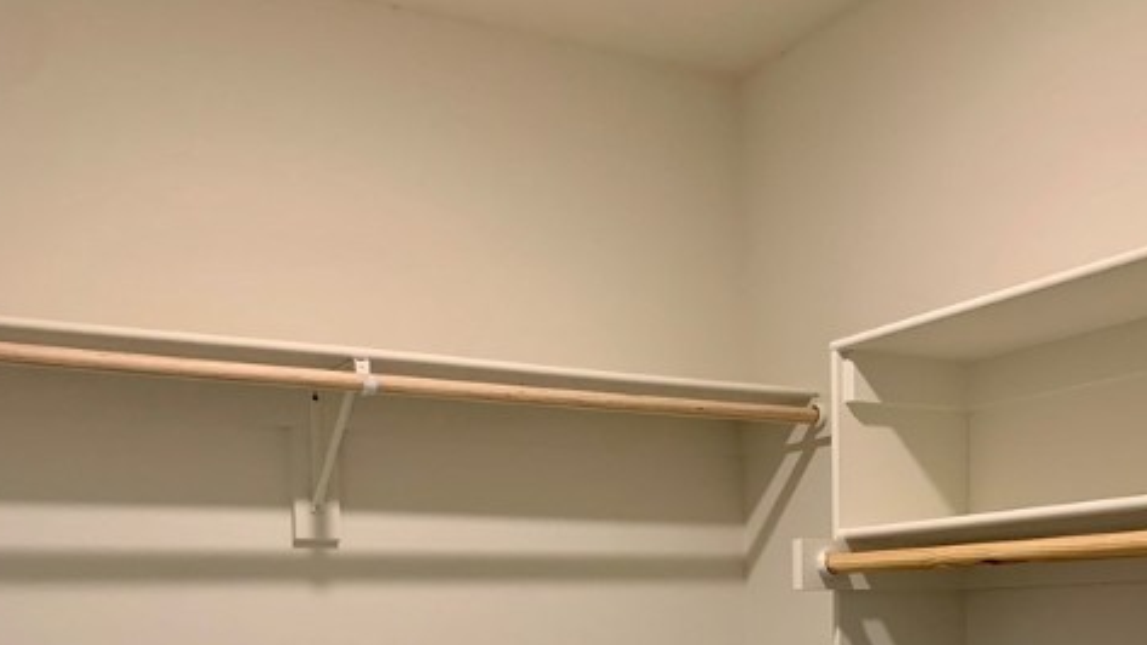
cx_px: 664
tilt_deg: -0.9
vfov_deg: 24.4
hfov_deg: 44.4
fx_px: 1399
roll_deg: +0.4
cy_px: 691
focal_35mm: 46
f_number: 1.8
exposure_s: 1/60
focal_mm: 4.25
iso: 160
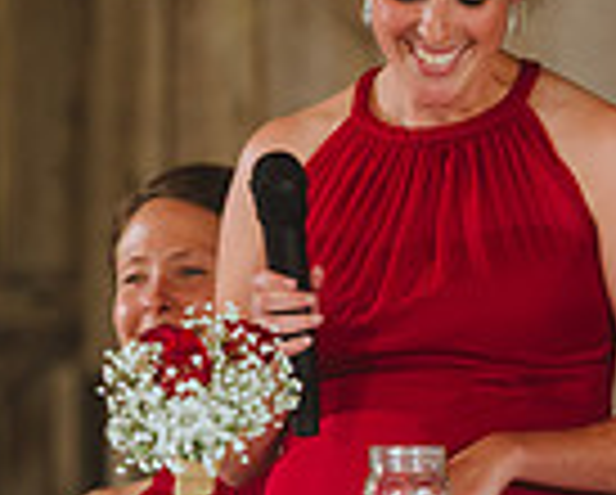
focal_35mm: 635
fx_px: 11593
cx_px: 751
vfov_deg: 2.4
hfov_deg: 3.0
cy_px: 376
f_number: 2.8
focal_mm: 160
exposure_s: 1/100
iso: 500
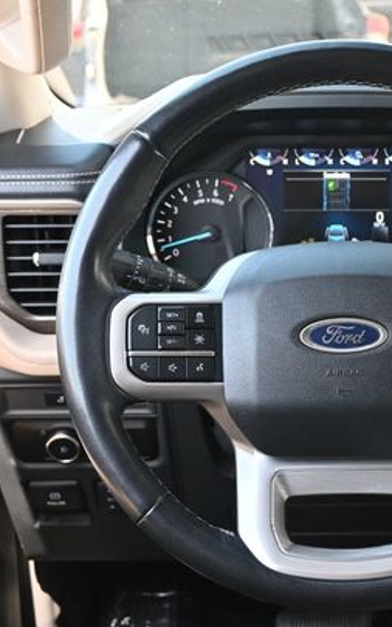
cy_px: 330
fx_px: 1077
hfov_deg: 20.3
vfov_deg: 32.5
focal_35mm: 63
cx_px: 341
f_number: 4.5
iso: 640
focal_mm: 26
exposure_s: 1/125
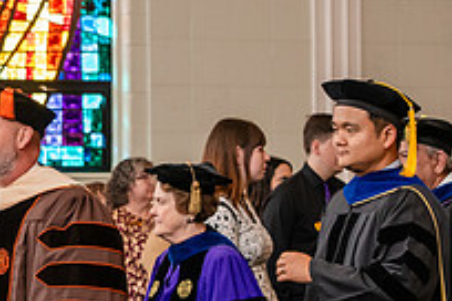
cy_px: 125
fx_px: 2862
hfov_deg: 8.9
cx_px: -91
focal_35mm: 228
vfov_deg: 6.0
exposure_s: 1/200
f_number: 5.6
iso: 2000
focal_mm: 80
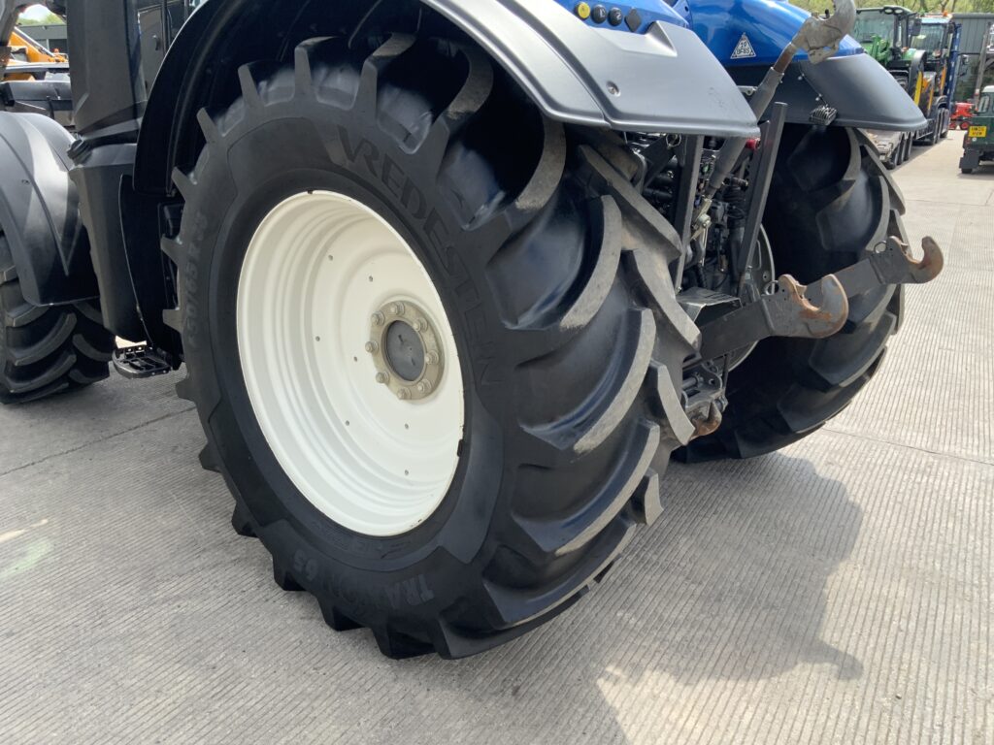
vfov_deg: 48.2
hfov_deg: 61.7
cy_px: 372
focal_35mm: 29
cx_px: 497
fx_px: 833
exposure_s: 1/519
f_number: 1.8
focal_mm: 3
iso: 16
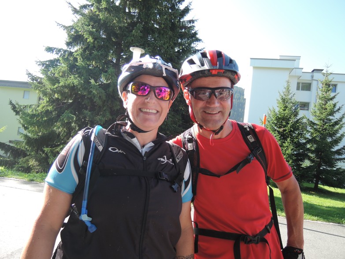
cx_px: 172
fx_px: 239
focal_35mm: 24
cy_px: 130
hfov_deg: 71.6
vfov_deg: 56.9
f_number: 2.2
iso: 80
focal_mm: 5.1
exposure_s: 1/250
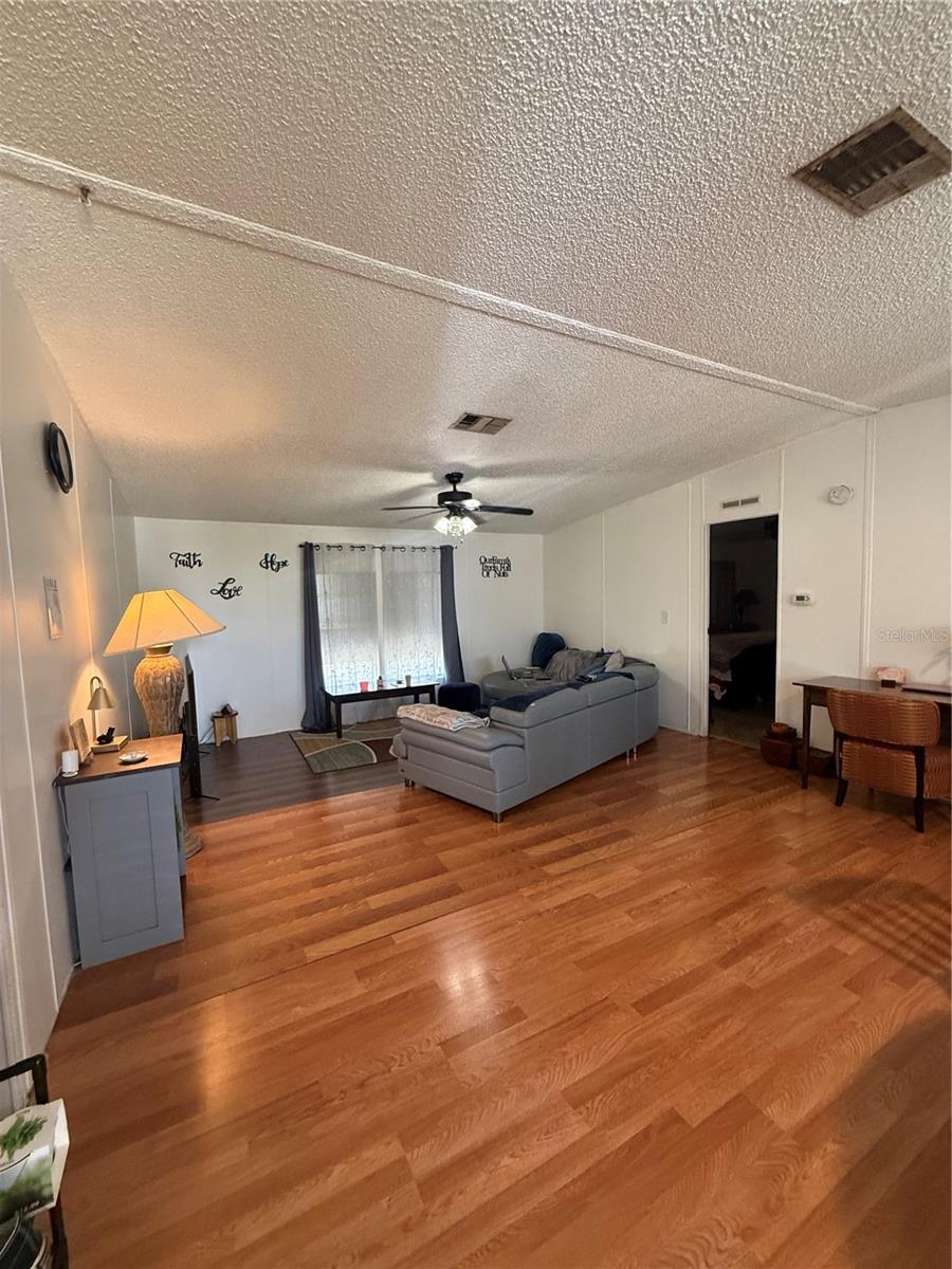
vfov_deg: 102.1
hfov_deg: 85.7
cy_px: 634
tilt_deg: -3.3
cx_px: 476
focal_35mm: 14
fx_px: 513
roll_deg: +1.2
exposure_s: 1/60
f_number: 2.2
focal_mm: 2.22
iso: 400
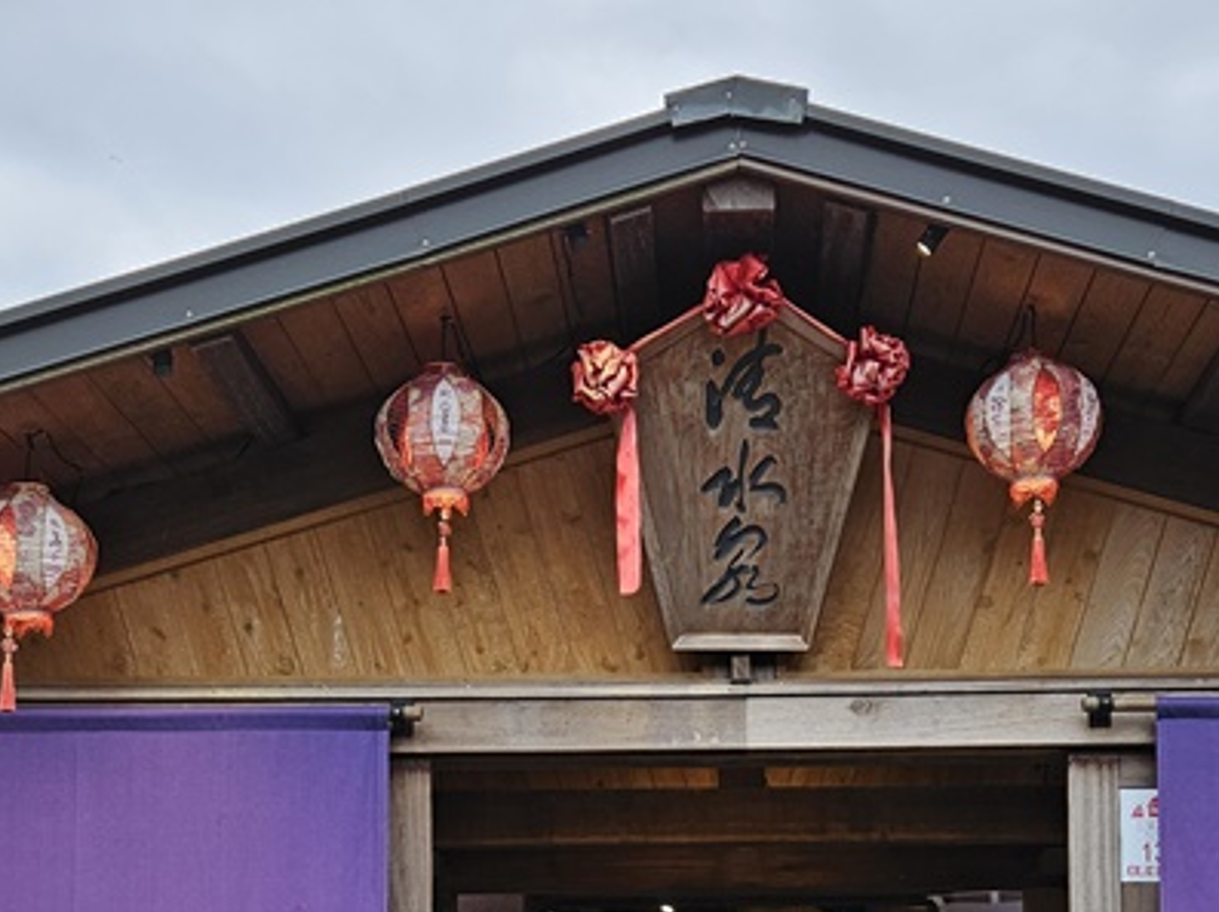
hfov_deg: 33.2
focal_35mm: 58
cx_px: 691
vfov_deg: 24.1
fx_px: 2041
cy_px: 918
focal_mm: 5.4
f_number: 1.8
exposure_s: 1/180
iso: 40
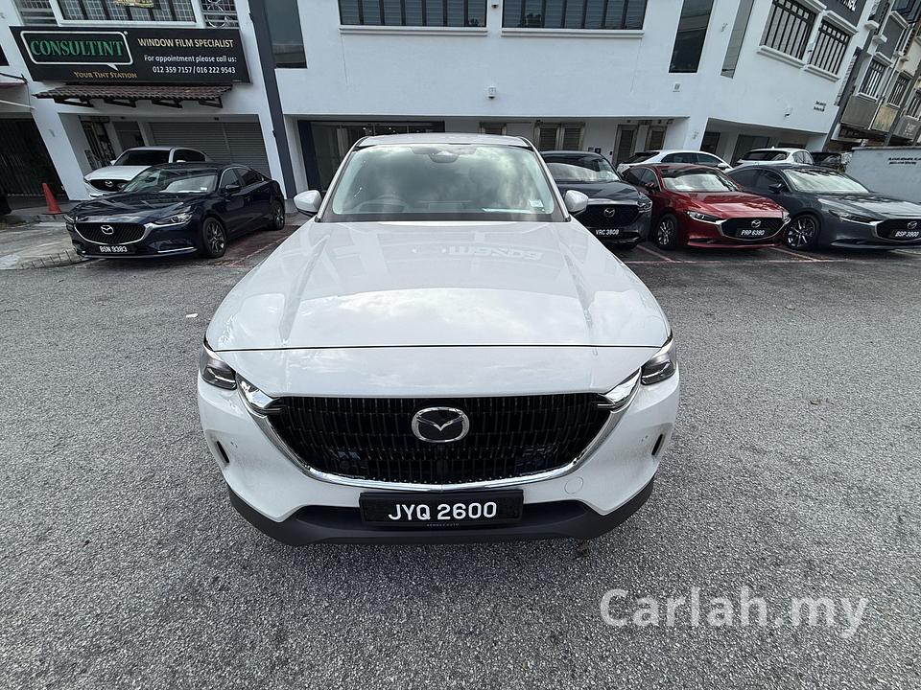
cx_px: 460
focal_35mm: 14
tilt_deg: -25.2
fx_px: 372
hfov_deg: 102.1
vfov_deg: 85.7
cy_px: 345
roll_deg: -0.4
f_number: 2.2
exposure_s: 1/1572
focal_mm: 2.22
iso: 50
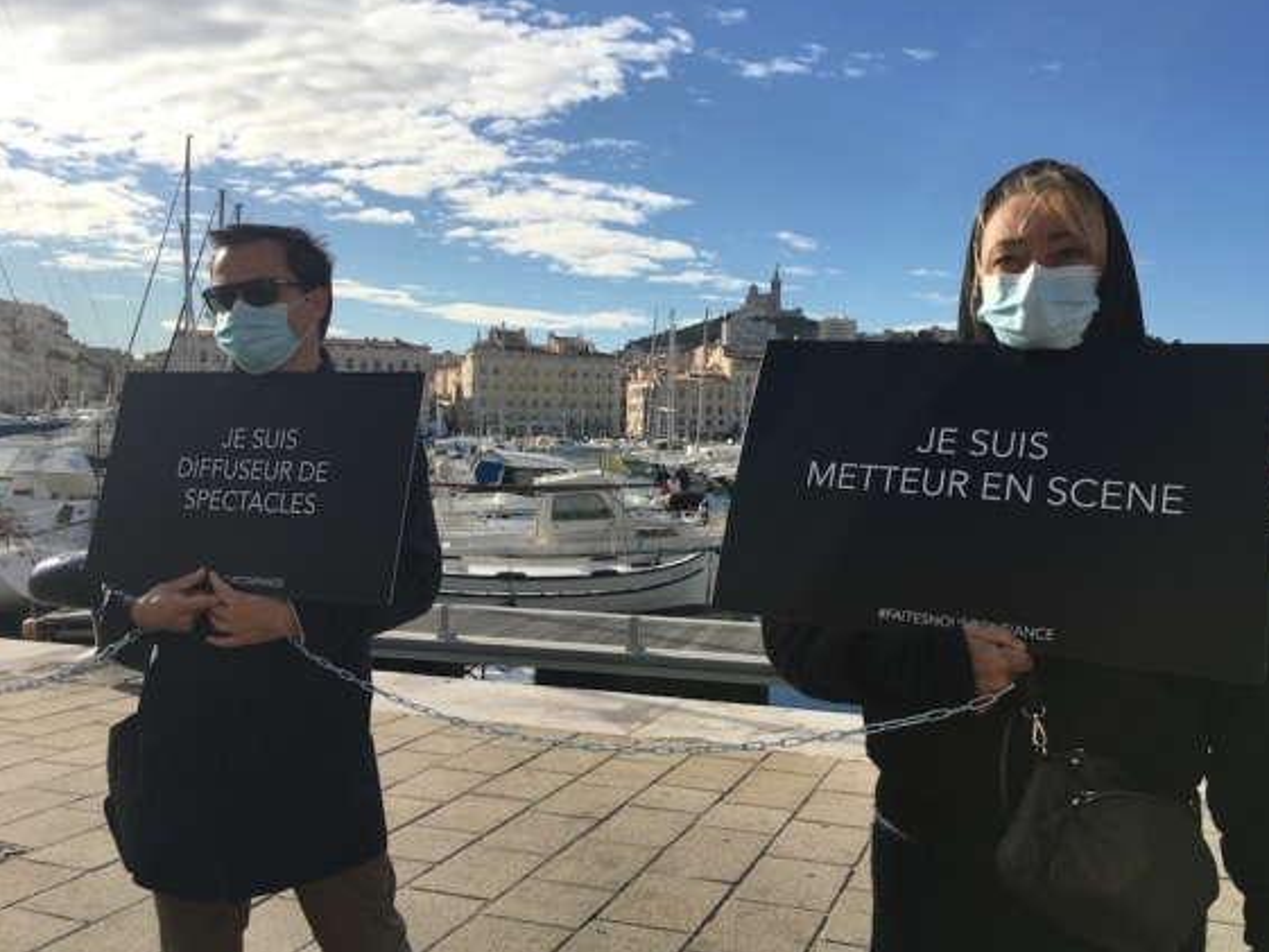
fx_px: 1137
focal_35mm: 31
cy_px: 484
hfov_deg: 58.3
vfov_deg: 45.5
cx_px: 676
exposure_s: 1/2331
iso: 25
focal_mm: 4.15
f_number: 2.2
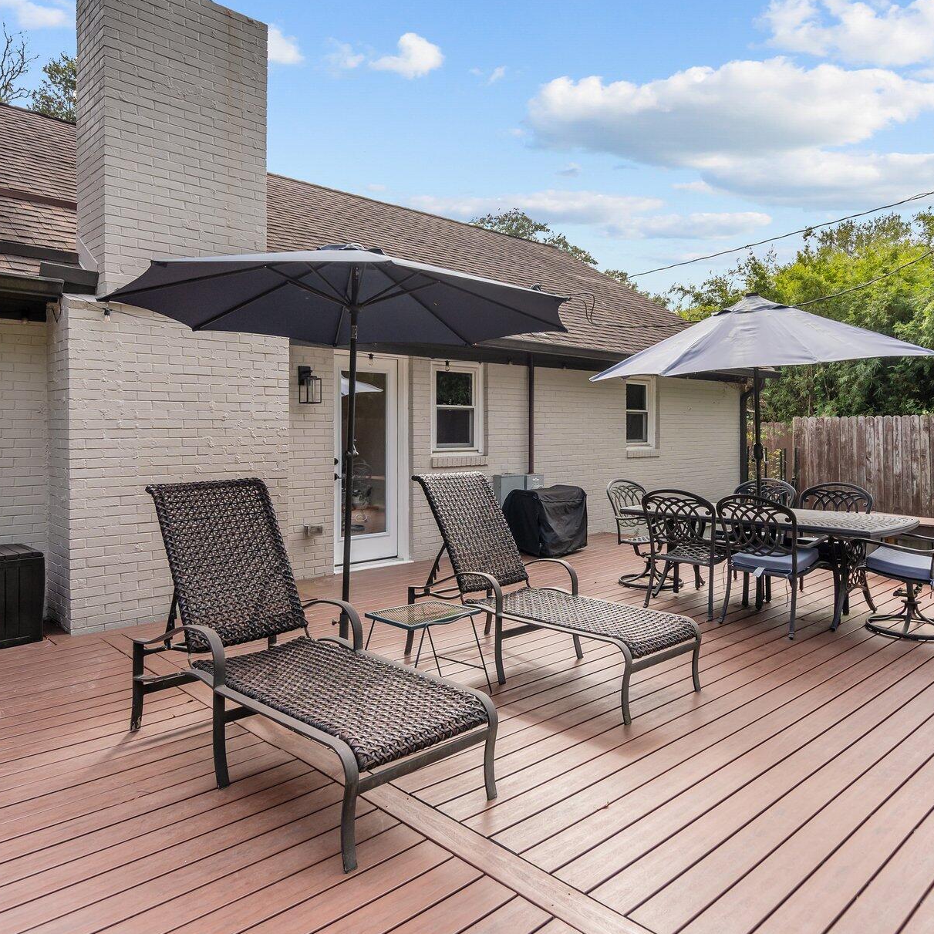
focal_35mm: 23
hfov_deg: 67.1
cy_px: 425
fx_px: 702
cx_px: 520
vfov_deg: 67.1
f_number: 4
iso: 320
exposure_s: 1/1250
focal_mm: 16
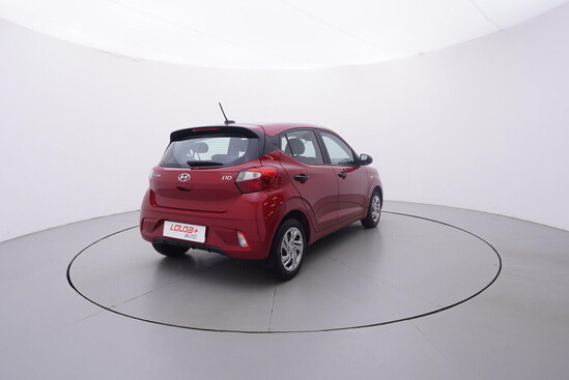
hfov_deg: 77.3
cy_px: 190
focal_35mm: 22
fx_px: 356
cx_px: 284
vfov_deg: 56.2
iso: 200
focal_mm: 15
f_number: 5
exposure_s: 1/80
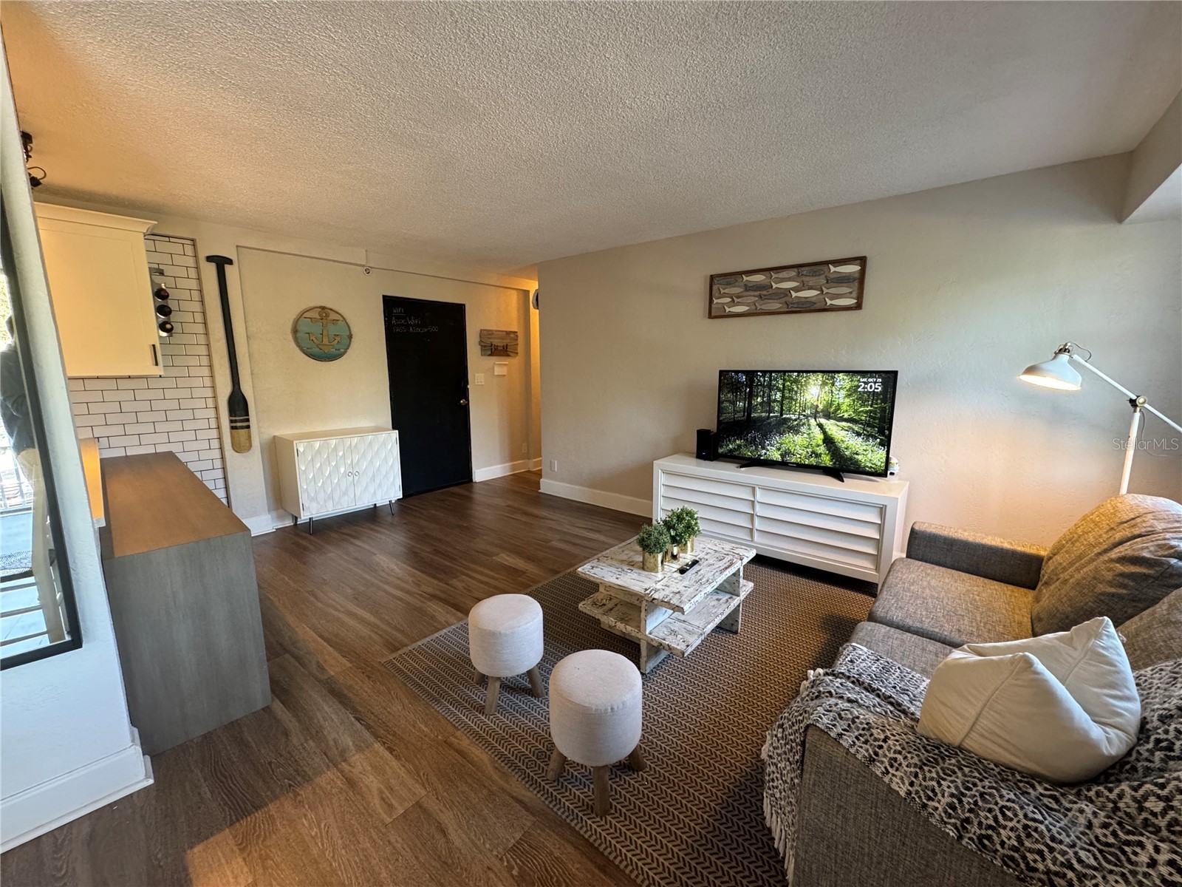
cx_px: 591
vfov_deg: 85.7
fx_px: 478
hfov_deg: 102.1
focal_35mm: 14
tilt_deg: -9.0
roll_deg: +0.3
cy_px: 444
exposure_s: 1/60
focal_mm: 2.22
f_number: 2.2
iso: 320
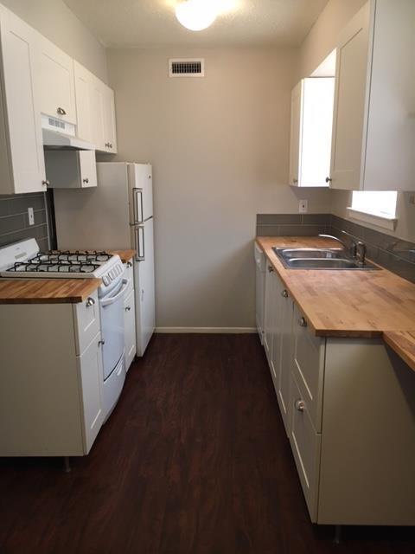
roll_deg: +0.0
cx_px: 208
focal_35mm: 29
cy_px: 277
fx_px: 464
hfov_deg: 48.2
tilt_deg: -12.5
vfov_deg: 61.7
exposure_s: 1/30
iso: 125
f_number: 2.2
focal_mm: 4.15
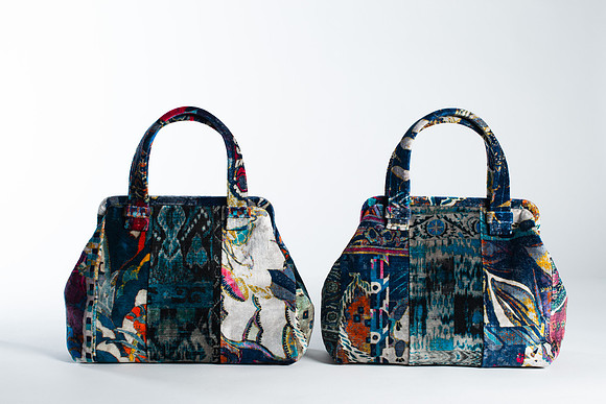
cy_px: 236
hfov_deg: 31.7
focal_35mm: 63
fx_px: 1066
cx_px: 304
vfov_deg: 21.5
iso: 200
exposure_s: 1/200
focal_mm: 50
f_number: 6.3
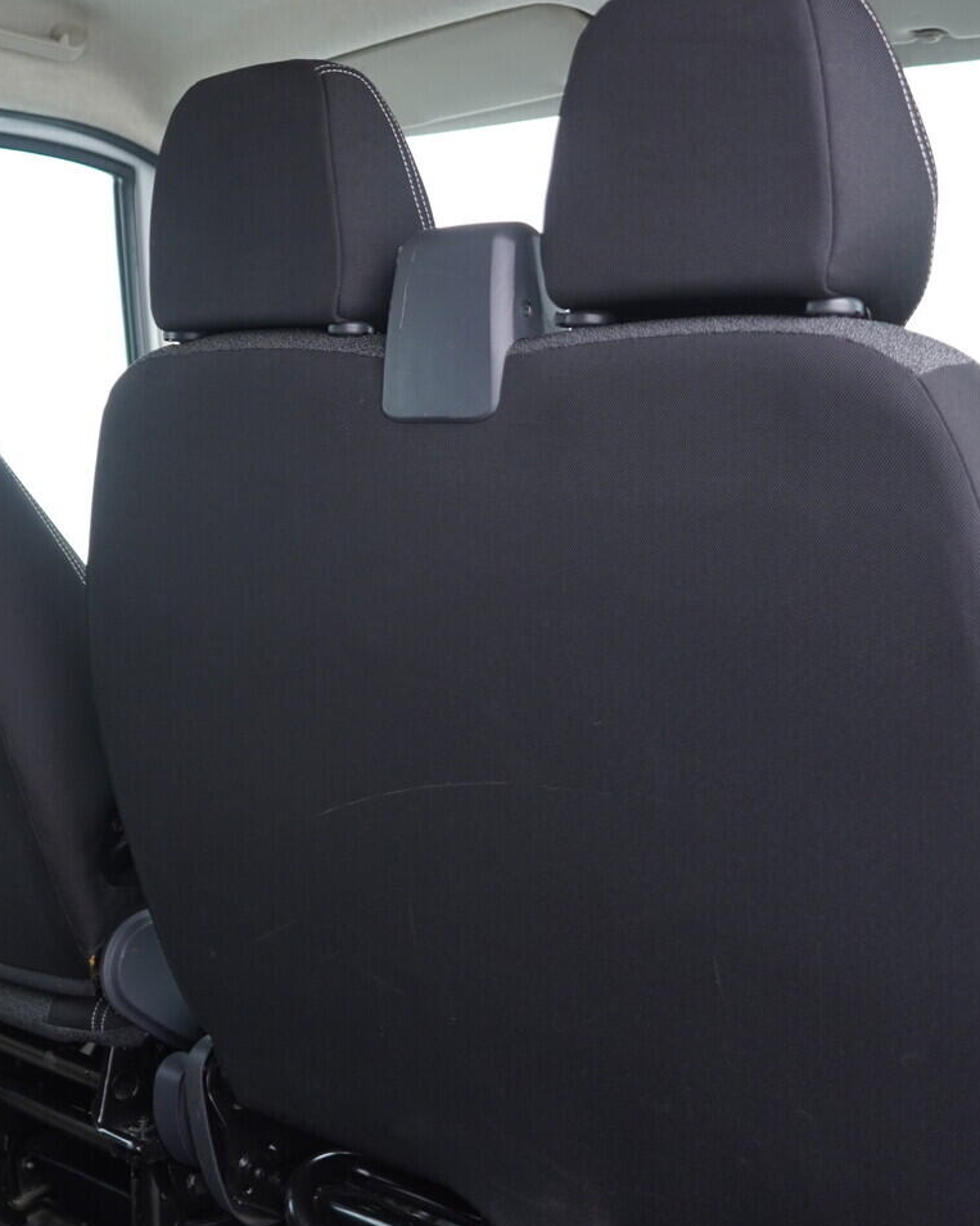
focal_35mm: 51
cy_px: 616
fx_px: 1849
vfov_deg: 36.7
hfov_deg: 29.7
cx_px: 455
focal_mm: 24
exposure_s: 1/40
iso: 250
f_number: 2.8
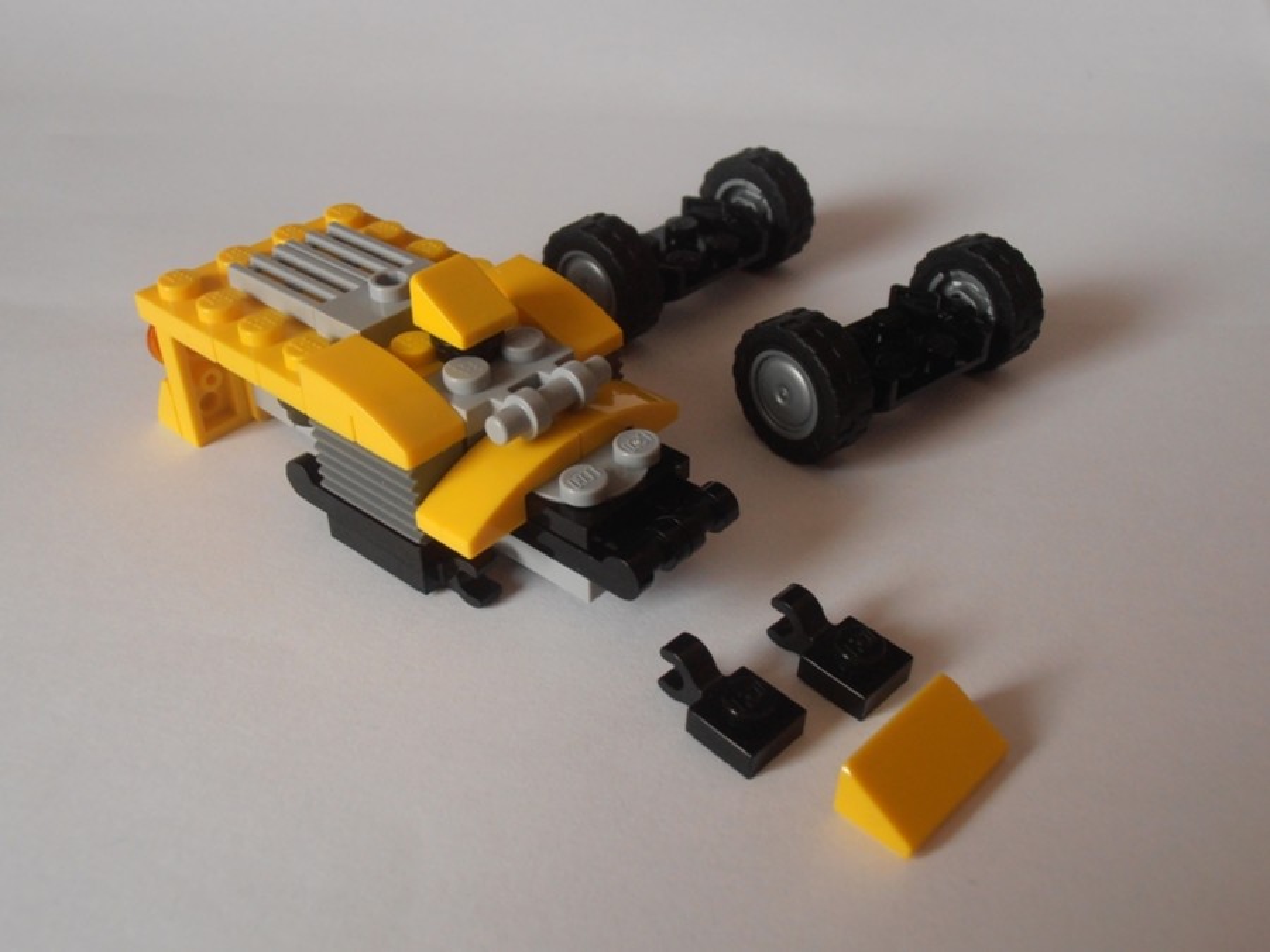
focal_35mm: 37
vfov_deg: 38.7
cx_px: 635
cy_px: 476
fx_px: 1357
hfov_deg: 50.1
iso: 125
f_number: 3.9
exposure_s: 1/20
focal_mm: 6.61
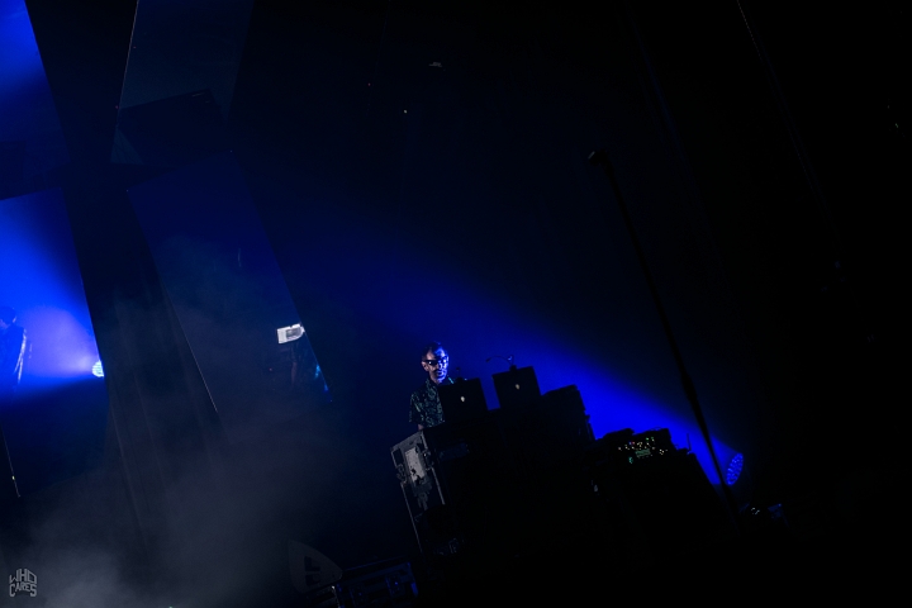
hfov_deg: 37.9
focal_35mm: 52
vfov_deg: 25.8
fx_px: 1330
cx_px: 456
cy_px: 304
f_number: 1.4
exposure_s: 1/100
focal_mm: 35
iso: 200
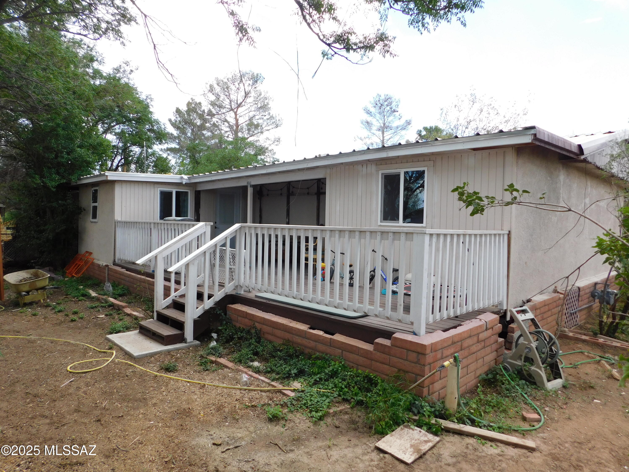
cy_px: 236
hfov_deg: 73.9
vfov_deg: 58.9
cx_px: 314
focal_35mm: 23
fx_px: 418
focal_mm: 4
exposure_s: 1/500
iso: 125
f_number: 3
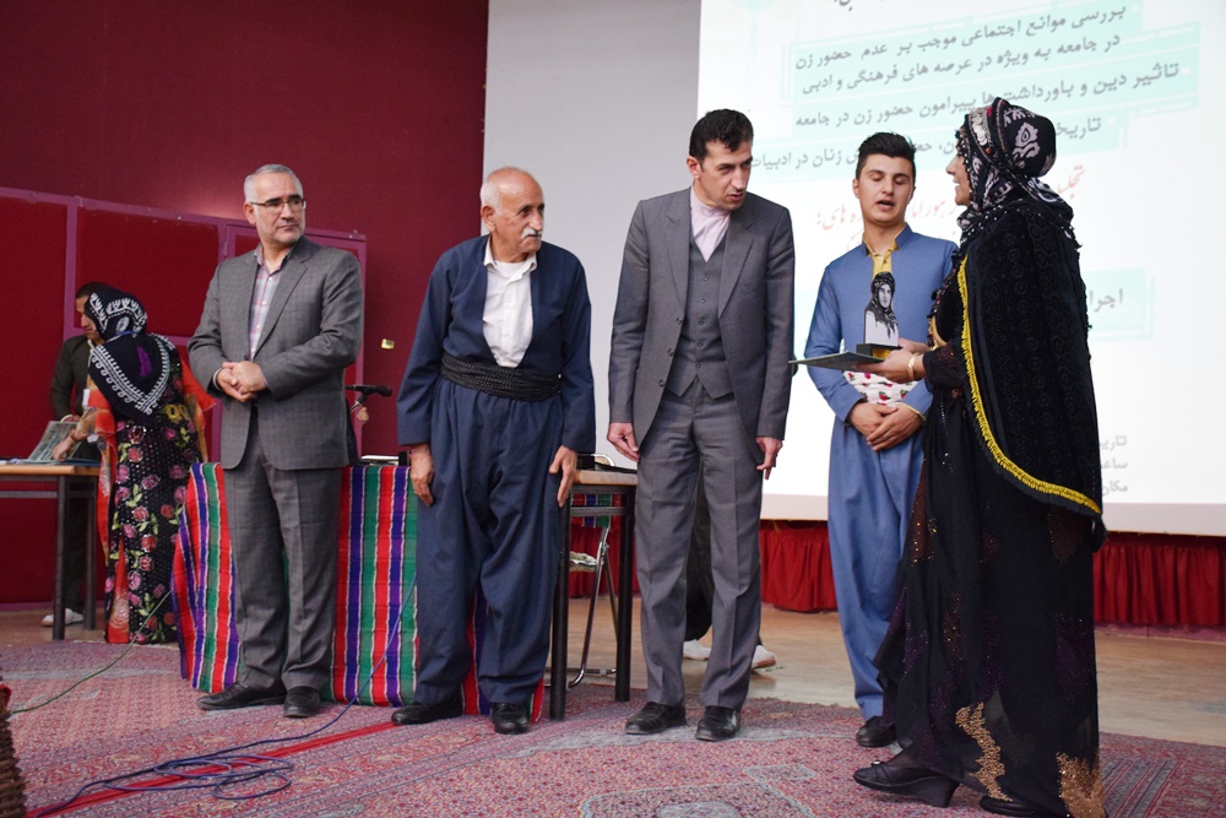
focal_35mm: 40
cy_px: 409
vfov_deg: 33.0
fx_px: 1379
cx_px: 613
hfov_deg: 47.9
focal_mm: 27
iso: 2200
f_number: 4
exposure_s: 1/60
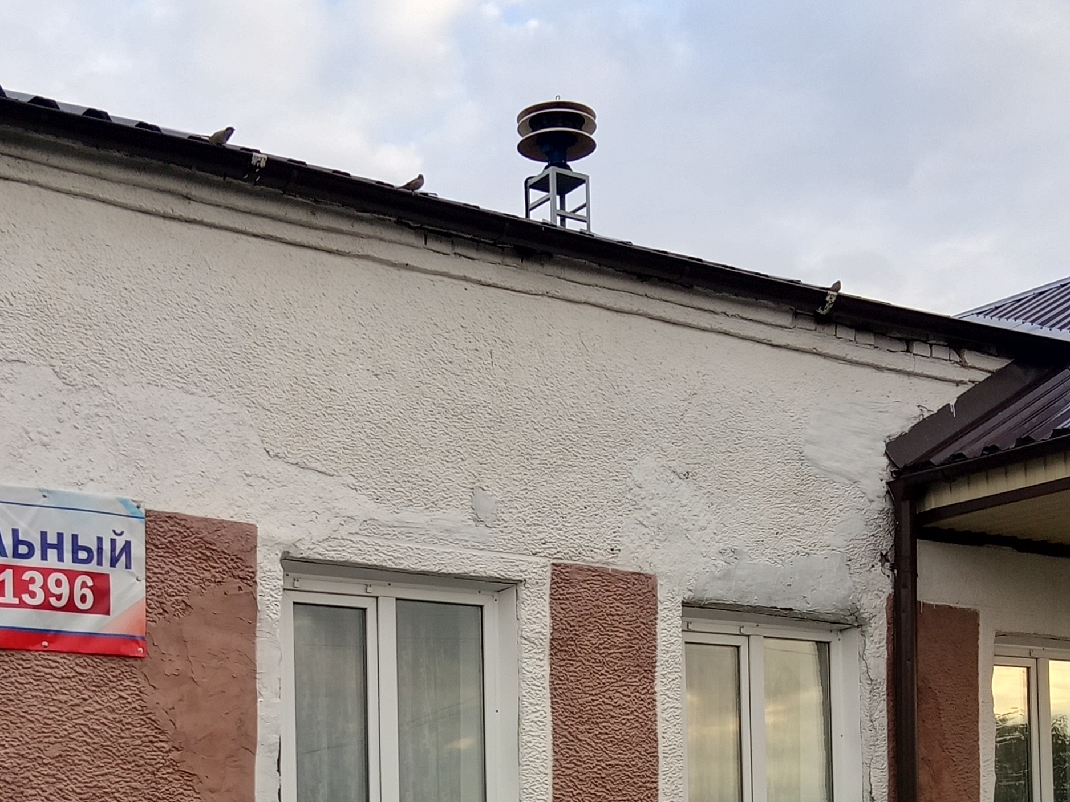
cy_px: 807
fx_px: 1576
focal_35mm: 51
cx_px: 494
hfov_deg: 37.5
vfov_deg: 26.9
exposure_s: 1/319
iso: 101
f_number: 1.8
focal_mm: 3.64
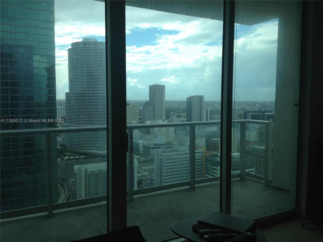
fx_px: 327
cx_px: 162
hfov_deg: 52.6
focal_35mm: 35
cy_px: 121
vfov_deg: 40.7
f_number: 2.4
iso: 50
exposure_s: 1/1042
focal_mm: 4.28
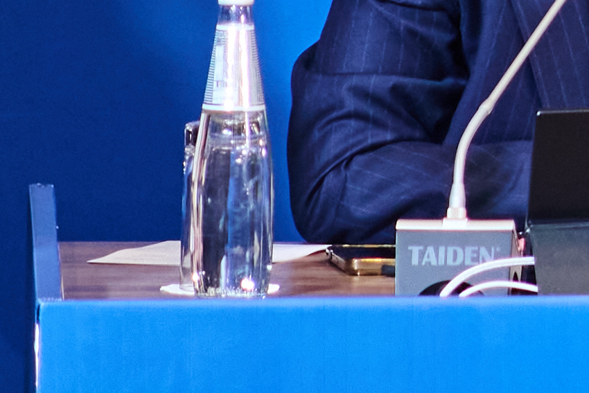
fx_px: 17050
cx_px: 1231
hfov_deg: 2.0
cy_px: -159
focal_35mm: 1042
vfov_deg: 1.3
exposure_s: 1/160
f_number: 4
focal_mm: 150
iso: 1600
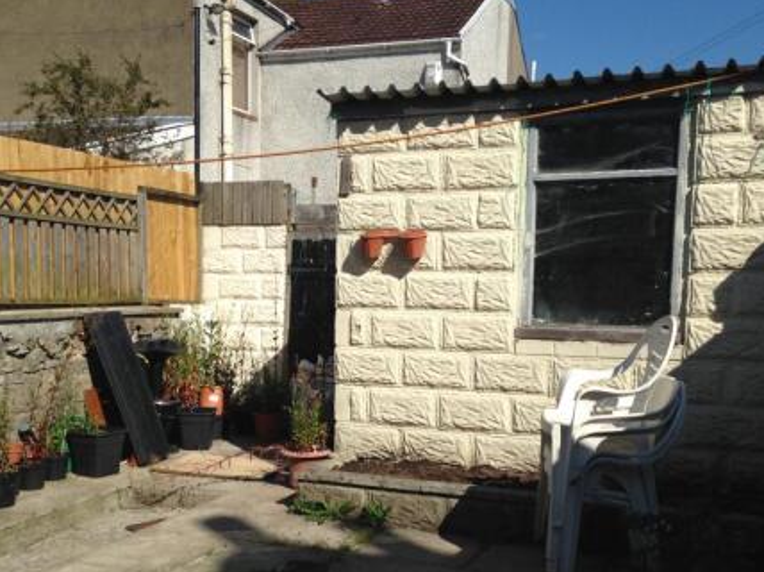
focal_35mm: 45
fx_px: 992
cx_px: 376
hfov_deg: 42.1
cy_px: 376
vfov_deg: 31.9
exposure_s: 1/2584
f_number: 2.4
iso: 50
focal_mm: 4.12
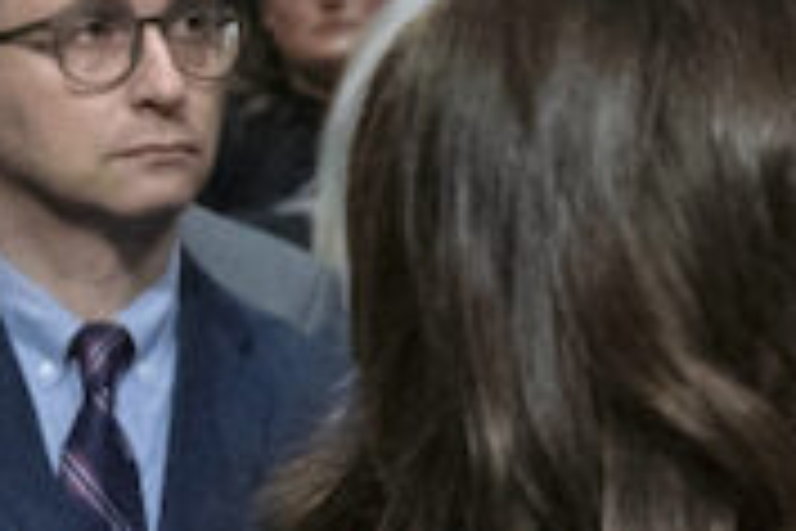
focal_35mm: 249
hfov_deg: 8.1
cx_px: 1102
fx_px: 5505
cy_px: 191
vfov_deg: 5.5
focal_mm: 43
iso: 4000
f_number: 4.5
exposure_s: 1/320
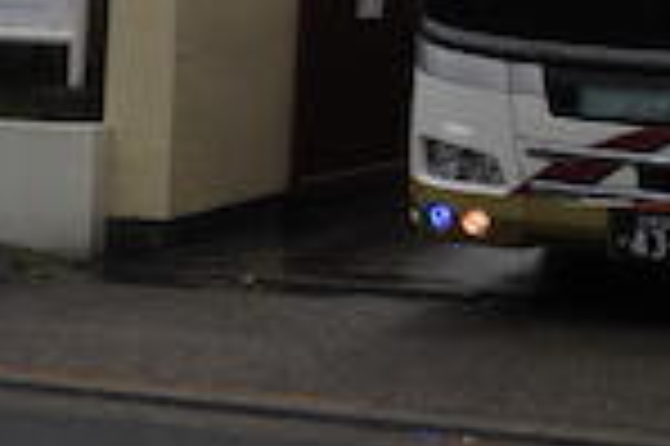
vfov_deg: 11.9
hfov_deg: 17.9
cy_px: -122
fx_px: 2082
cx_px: 643
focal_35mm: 112
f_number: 3.8
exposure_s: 1/500
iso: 100
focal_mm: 7.2
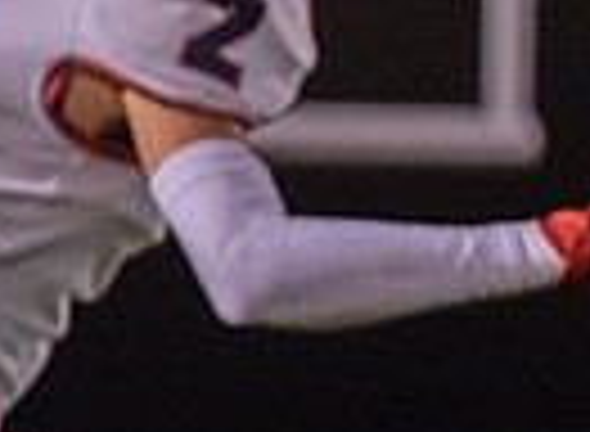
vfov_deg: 1.4
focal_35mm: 1056
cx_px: -798
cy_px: 544
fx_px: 17851
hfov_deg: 1.9
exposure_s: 1/1250
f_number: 2.8
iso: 8000
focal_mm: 200
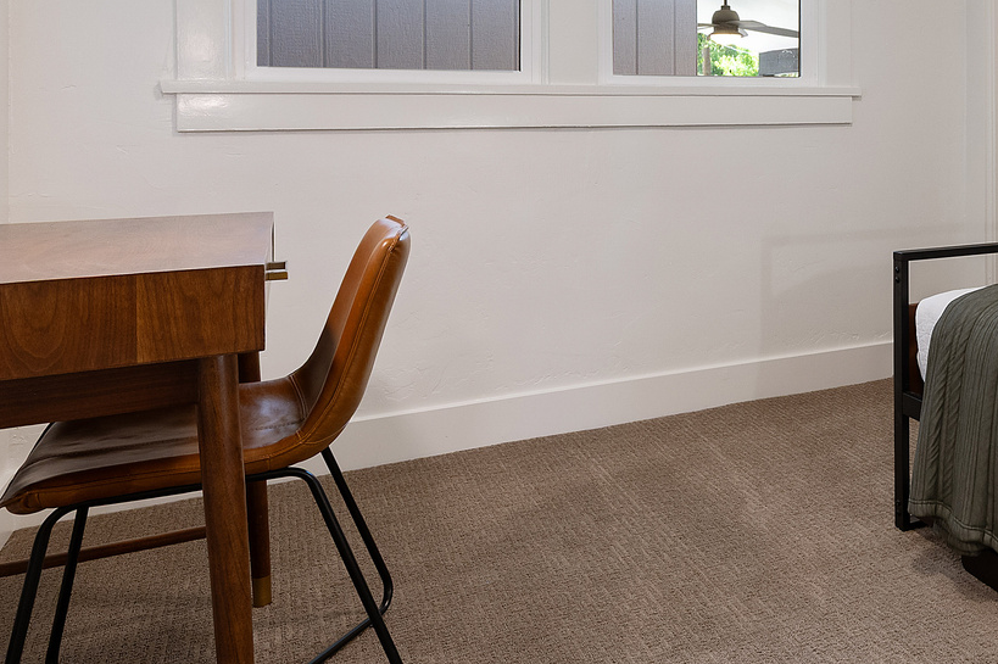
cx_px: 896
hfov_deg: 48.8
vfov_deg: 36.3
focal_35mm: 35
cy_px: 116
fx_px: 970
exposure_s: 1/6
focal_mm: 14
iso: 500
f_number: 7.1
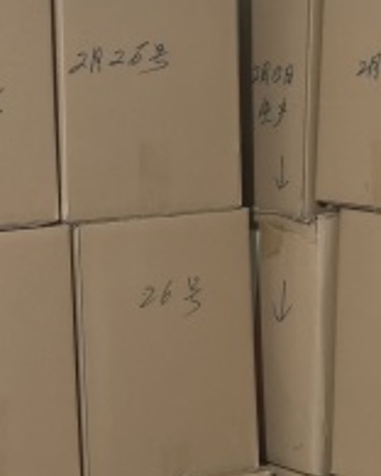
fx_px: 1466
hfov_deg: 14.3
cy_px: 203
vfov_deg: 18.4
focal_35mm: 104
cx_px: -85
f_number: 1.8
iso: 1250
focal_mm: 4.84
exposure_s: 1/50.1
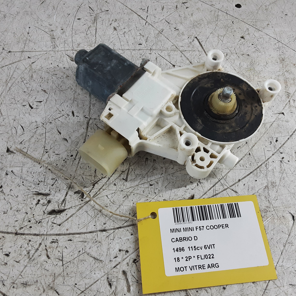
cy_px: 148
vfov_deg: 51.1
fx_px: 310
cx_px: 153
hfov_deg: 51.1
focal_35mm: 32
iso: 100
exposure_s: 1/50
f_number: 1.9
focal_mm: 2.91
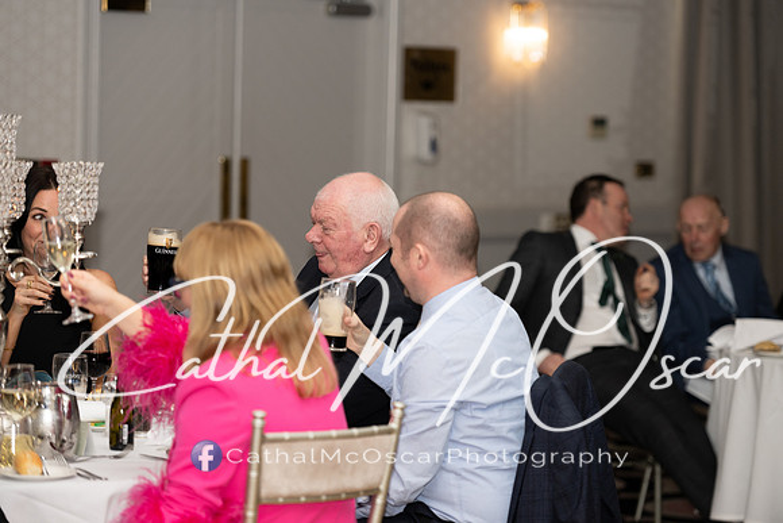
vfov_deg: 10.6
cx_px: 392
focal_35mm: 130
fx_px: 2828
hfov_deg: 15.8
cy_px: 262
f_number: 2.8
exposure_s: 1/160
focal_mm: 130
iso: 400
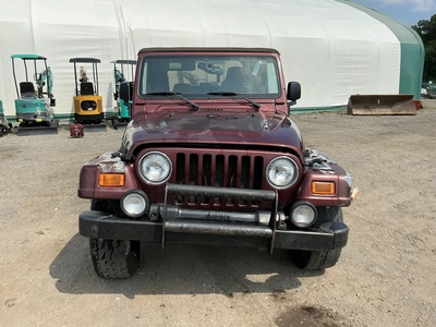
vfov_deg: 49.7
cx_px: 218
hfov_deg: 63.4
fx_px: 353
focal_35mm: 28
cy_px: 164
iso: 25
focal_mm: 3
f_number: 1.8
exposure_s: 1/1786
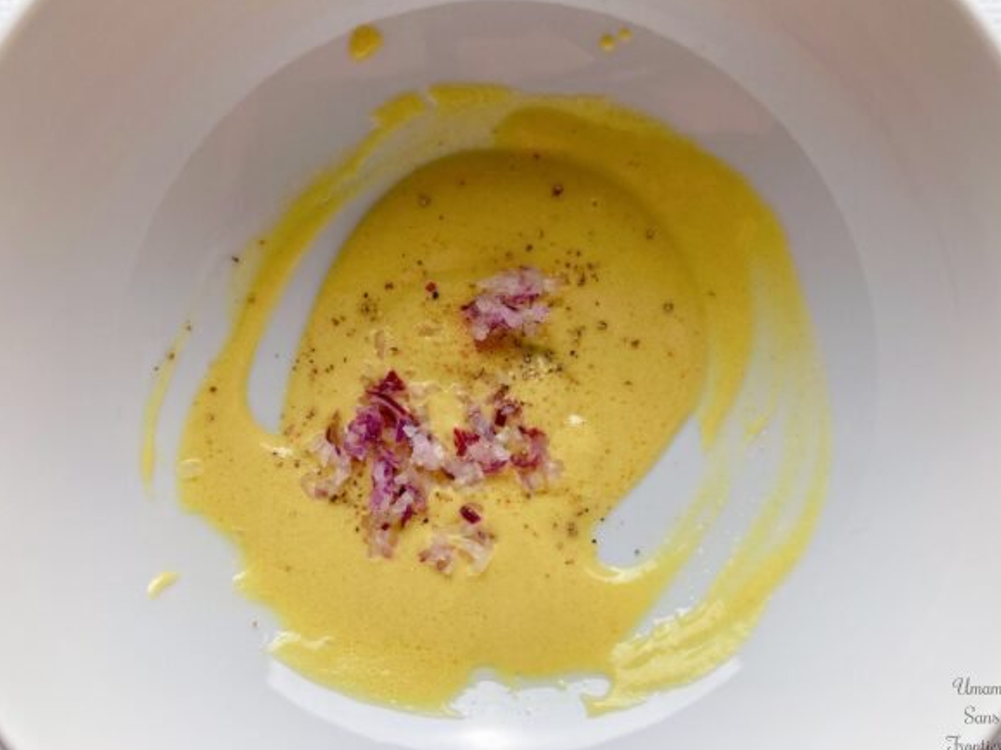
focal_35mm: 29
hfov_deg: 61.7
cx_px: 515
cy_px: 380
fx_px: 838
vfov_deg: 48.2
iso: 80
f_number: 1.8
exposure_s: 1/100
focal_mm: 3.99
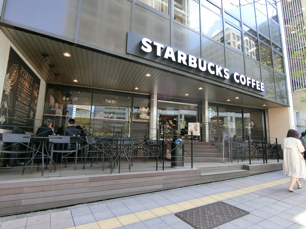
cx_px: 153
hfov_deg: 84.7
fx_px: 168
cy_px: 114
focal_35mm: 19
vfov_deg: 68.7
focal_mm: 4.06
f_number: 2.7
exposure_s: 1/125
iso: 80
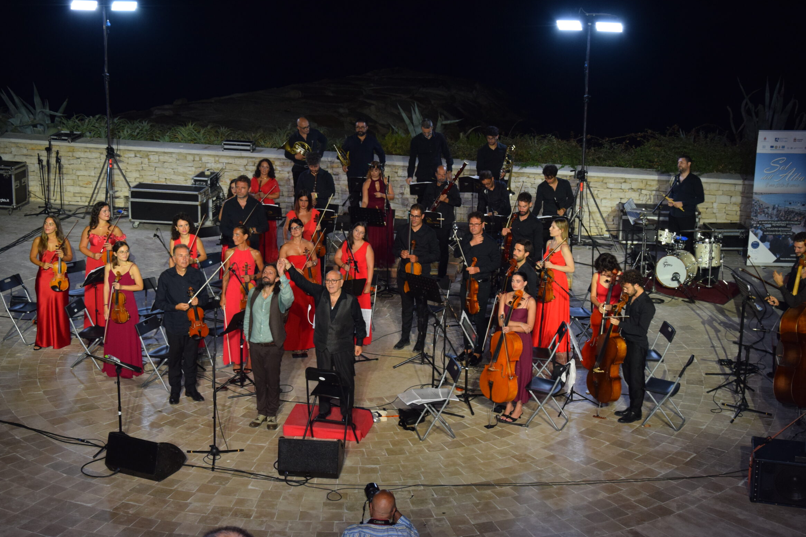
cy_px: 257
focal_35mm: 58
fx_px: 1288
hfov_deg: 34.7
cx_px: 431
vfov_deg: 23.6
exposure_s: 1/125
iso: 800
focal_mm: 35
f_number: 5.6
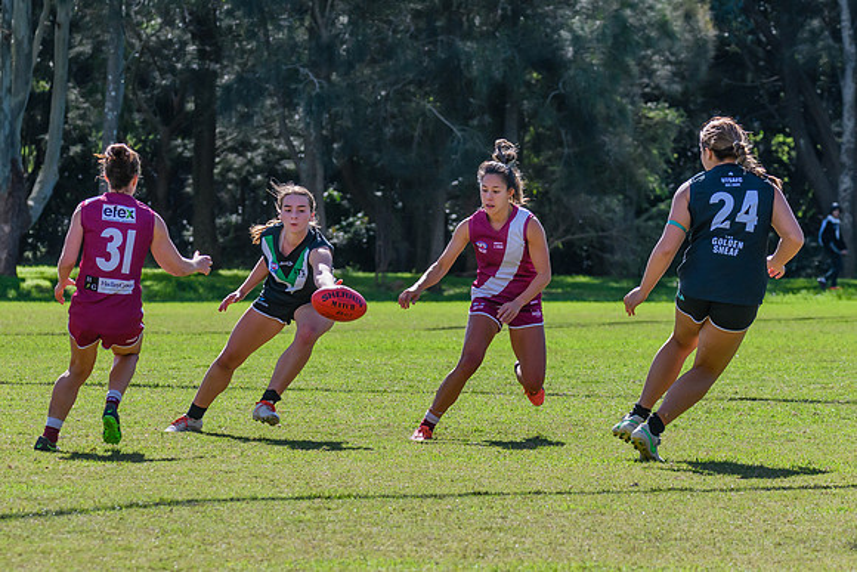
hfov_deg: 6.8
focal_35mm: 302
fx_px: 7201
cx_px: 341
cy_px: 222
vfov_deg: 4.5
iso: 800
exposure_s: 1/1250
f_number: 8
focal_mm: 170
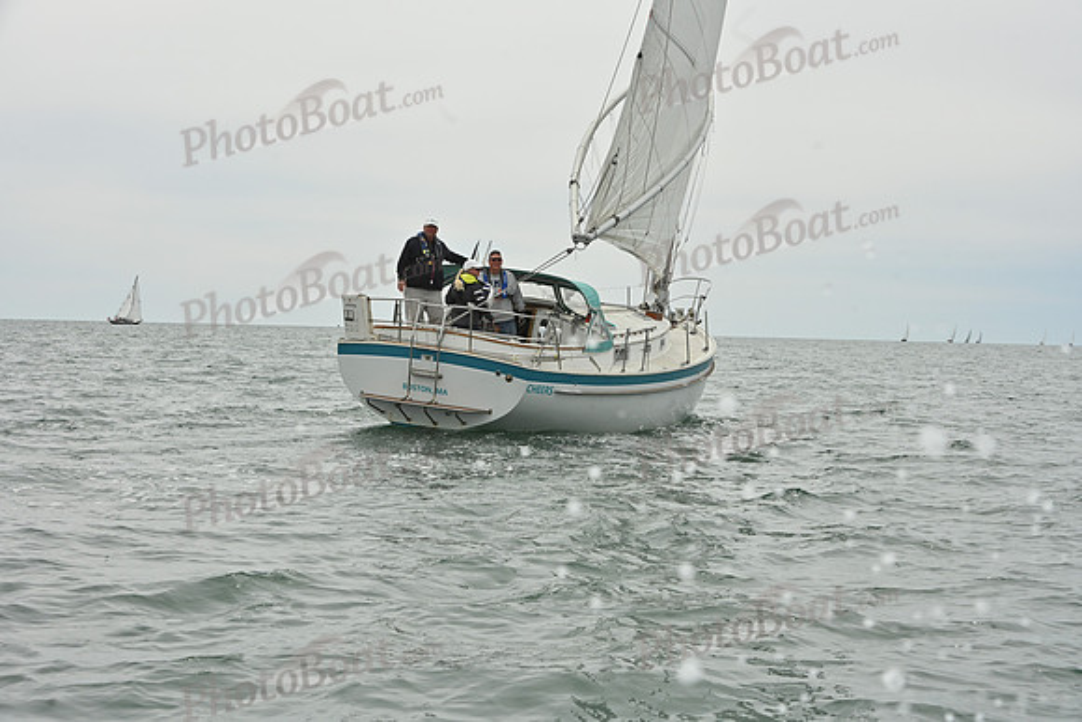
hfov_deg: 28.8
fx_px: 2104
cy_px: 361
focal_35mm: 70
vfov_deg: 19.5
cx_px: 541
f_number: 10
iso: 320
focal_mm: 70
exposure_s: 1/1250
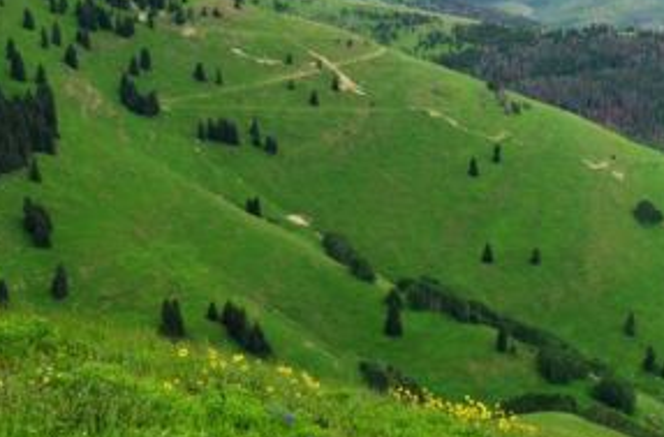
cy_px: 200
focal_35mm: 67
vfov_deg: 20.1
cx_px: 652
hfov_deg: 28.5
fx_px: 1231
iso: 180
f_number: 11
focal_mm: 20
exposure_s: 1/125
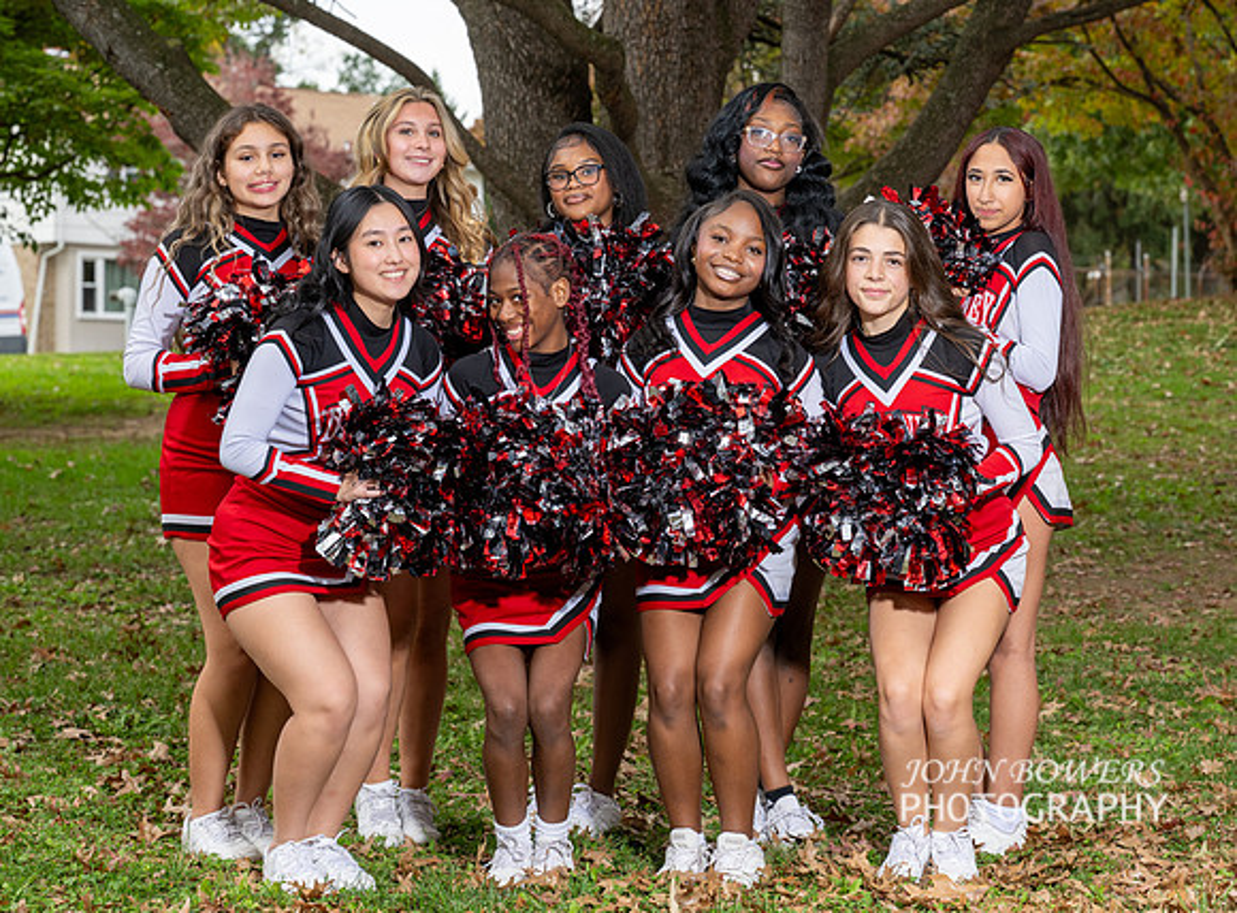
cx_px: 697
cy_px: 430
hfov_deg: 21.0
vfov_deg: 15.6
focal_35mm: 94
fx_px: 3342
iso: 160
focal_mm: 70
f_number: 5.6
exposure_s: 1/200
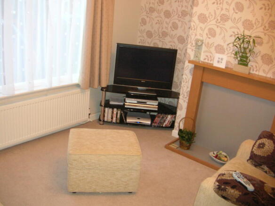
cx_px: 138
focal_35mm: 35
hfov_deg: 52.7
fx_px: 278
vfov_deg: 40.6
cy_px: 103
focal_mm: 5.8
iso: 200
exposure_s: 1/19.3
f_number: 2.8
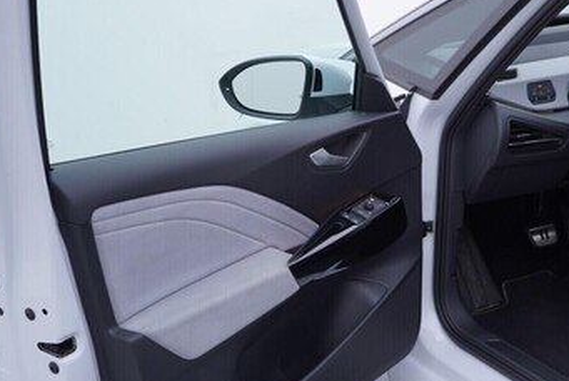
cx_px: 439
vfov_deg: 23.4
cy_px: 178
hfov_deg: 33.6
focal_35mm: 58
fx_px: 917
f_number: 3.5
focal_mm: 24
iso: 125
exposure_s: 1/60
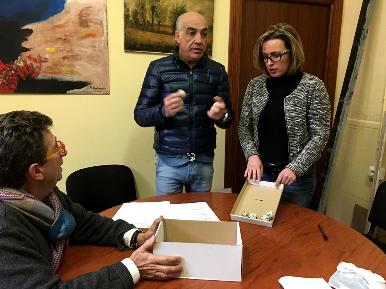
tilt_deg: -10.0
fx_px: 323
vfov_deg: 48.2
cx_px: 193
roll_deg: -1.5
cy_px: 144
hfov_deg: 61.7
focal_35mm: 29
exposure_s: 1/8
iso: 100
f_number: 2.2
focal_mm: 4.15
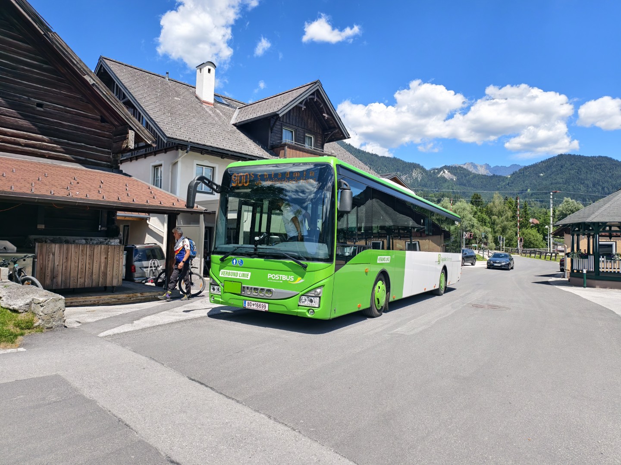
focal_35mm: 23
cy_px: 232
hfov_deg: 73.9
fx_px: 413
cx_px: 310
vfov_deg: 58.9
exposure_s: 1/2410
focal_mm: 6.54
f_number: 1.57
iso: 72
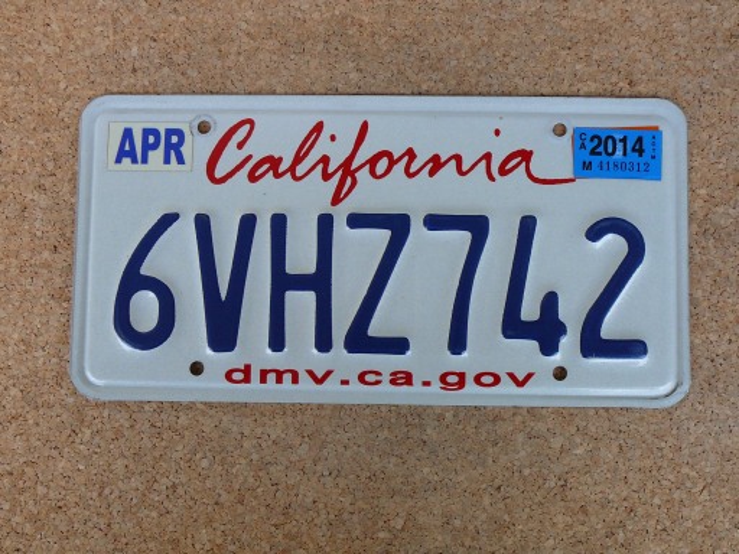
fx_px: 961
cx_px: 370
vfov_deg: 32.2
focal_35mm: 45
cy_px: 277
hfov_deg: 42.1
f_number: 3.2
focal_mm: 6.7
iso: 100
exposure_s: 1/60
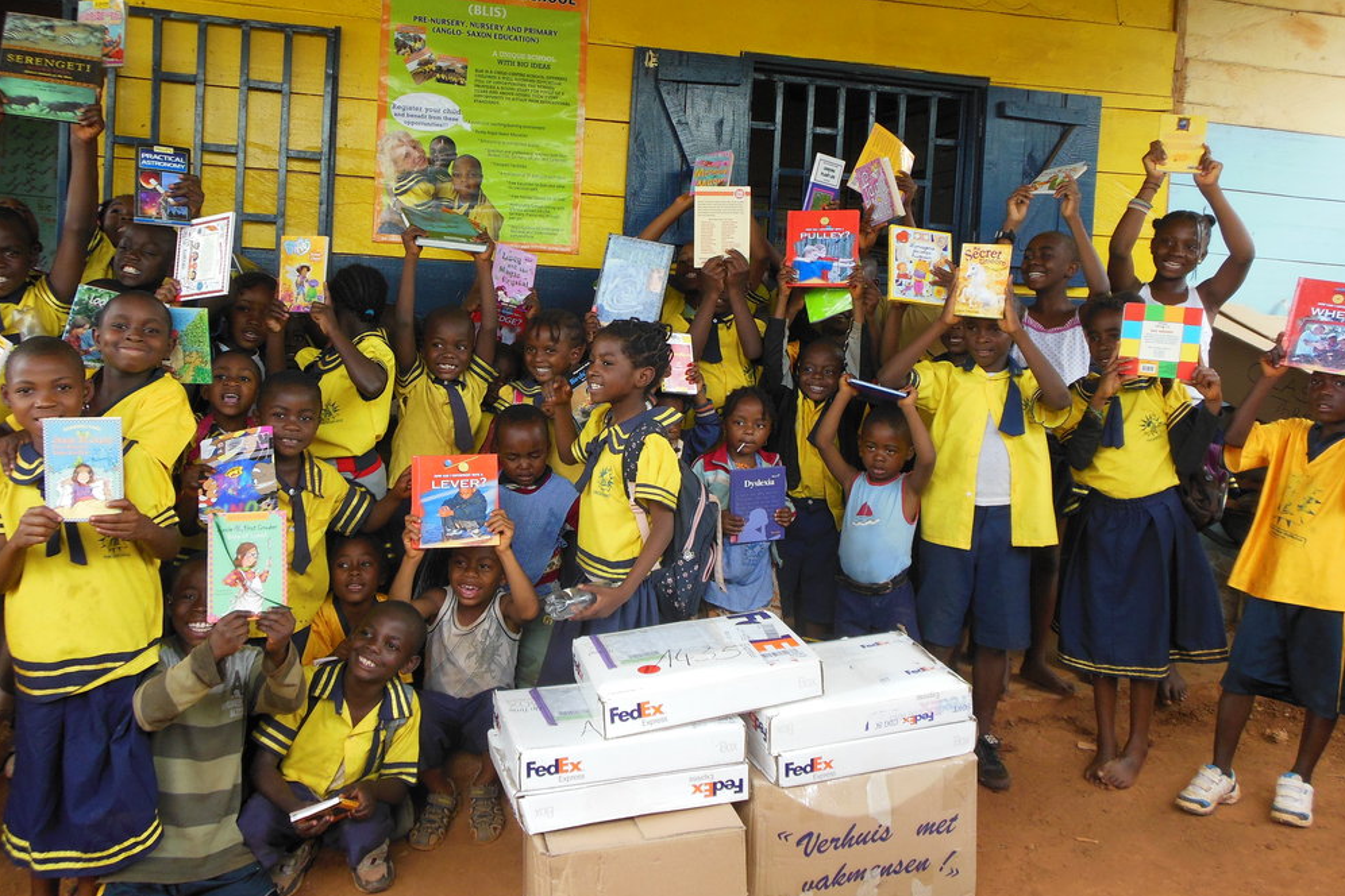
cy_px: 387
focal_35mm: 31
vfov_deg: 42.2
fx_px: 1158
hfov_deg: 60.3
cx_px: 662
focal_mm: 5.2
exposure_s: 1/250
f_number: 3.3
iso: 250
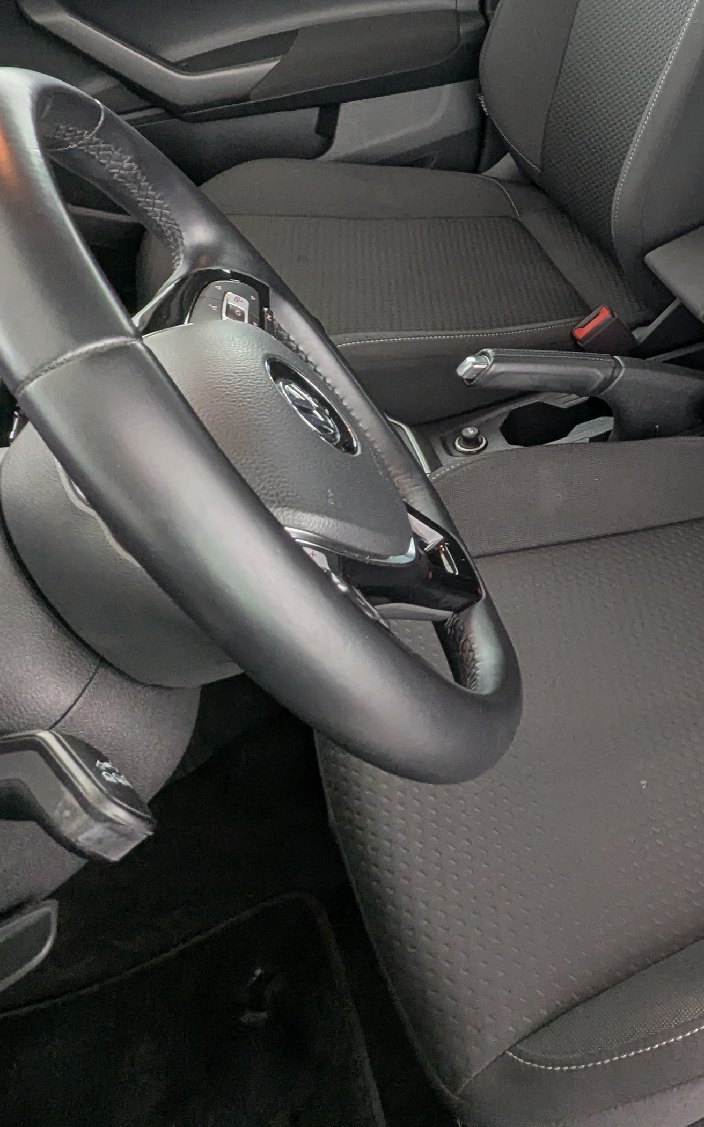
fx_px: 1013
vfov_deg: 55.9
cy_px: 313
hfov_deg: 33.4
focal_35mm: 33
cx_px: 773
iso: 84
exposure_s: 1/46
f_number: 2.2
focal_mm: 2.35
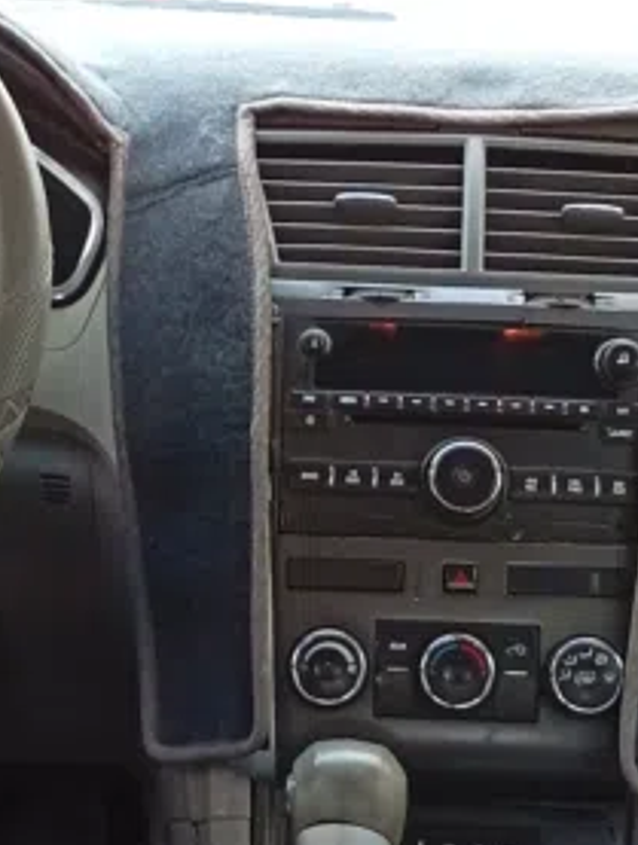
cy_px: 314
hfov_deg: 14.1
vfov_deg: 18.6
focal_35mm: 105
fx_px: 2570
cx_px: 339
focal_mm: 3.84
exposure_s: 1/50
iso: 82
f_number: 1.8
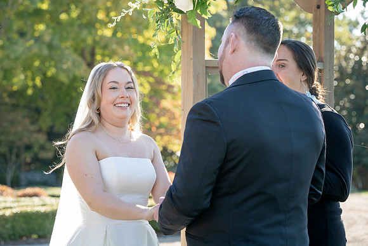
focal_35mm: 118
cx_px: 175
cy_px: 120
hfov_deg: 17.3
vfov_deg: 11.6
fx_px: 1210
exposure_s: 1/250
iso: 500
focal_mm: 111
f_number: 5.6
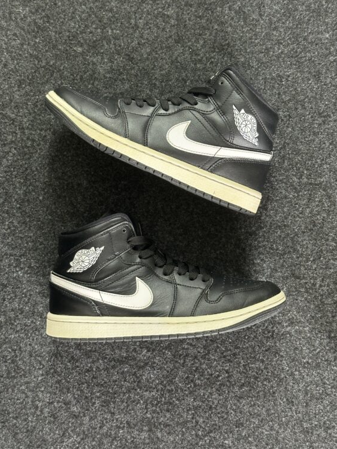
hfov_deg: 28.6
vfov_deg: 37.5
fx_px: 661
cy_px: 213
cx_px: 165
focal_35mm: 51
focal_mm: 6.86
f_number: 1.78
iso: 320
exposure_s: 1/33
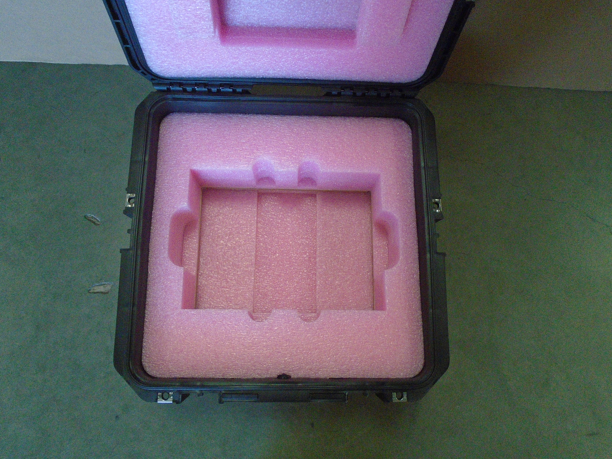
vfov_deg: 53.1
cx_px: 306
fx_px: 460
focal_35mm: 26
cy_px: 230
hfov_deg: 67.3
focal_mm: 4.6
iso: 640
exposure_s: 1/160
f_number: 3.2
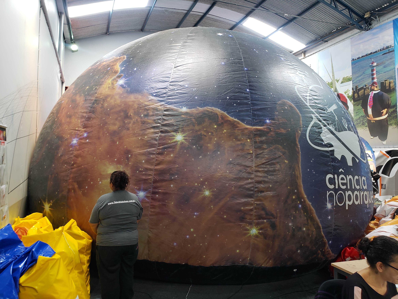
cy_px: 150
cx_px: 199
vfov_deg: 53.1
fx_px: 299
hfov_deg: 67.3
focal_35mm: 26
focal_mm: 4.3
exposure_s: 1/60
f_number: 2.4
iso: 125
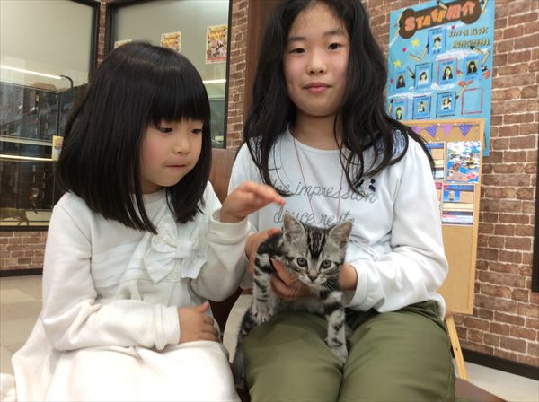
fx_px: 497
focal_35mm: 32
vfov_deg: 44.0
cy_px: 201
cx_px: 270
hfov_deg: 56.9
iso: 40
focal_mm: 3.3
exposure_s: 1/24
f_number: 2.4
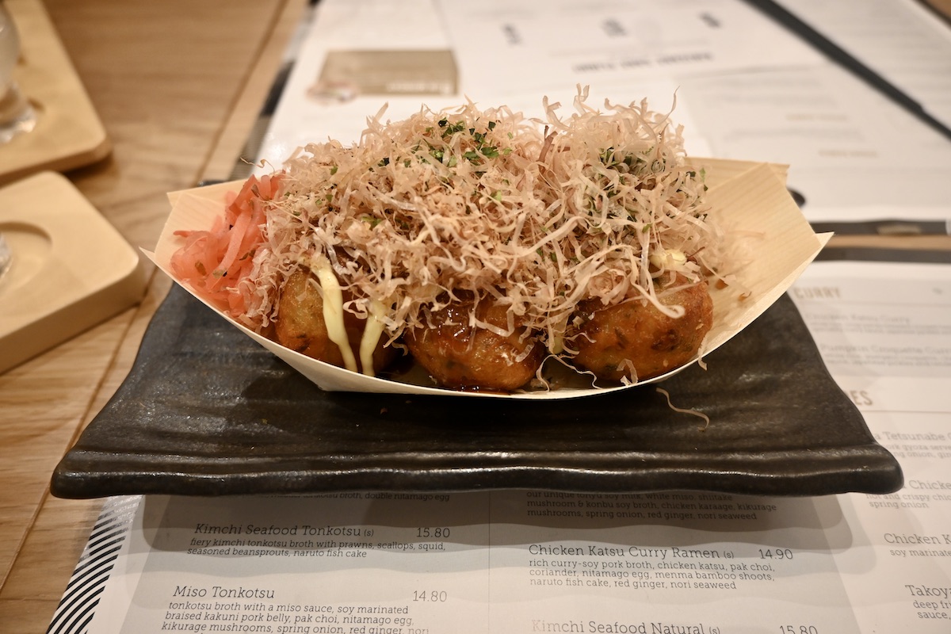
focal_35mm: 24
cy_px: 317
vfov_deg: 53.1
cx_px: 476
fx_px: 634
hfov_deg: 73.7
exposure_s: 1/125
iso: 720
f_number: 3.5
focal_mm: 16
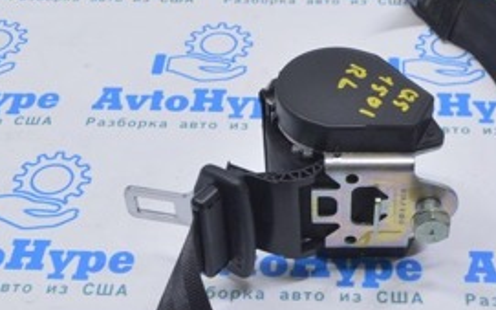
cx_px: 293
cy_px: 221
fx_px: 878
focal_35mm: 65
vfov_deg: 19.9
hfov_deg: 31.5
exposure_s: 1/20
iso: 400
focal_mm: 18
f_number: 5.6
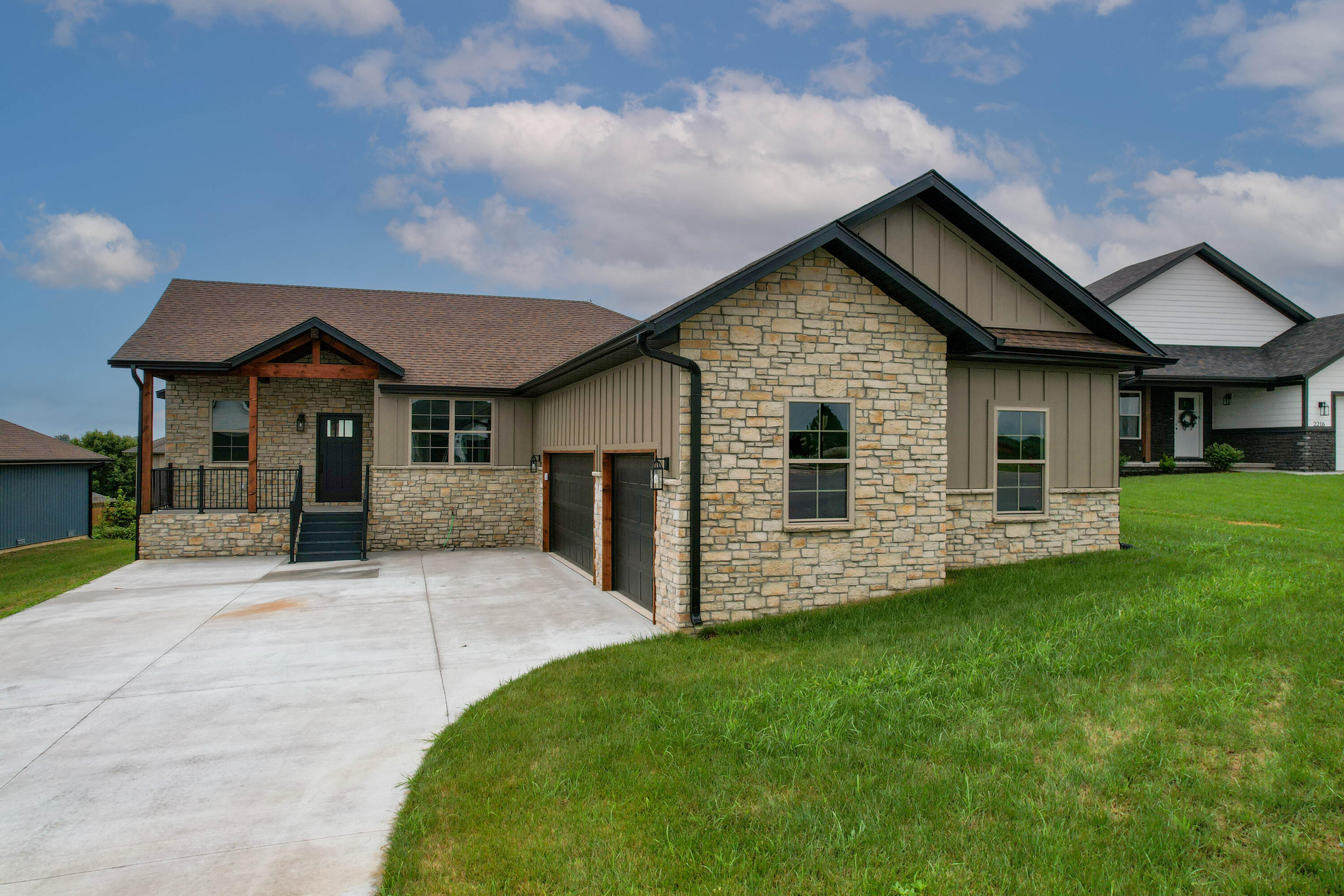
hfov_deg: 78.6
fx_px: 821
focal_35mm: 22
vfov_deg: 57.2
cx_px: 672
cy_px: 448
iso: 110
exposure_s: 1/4000
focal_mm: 8.38
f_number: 2.8
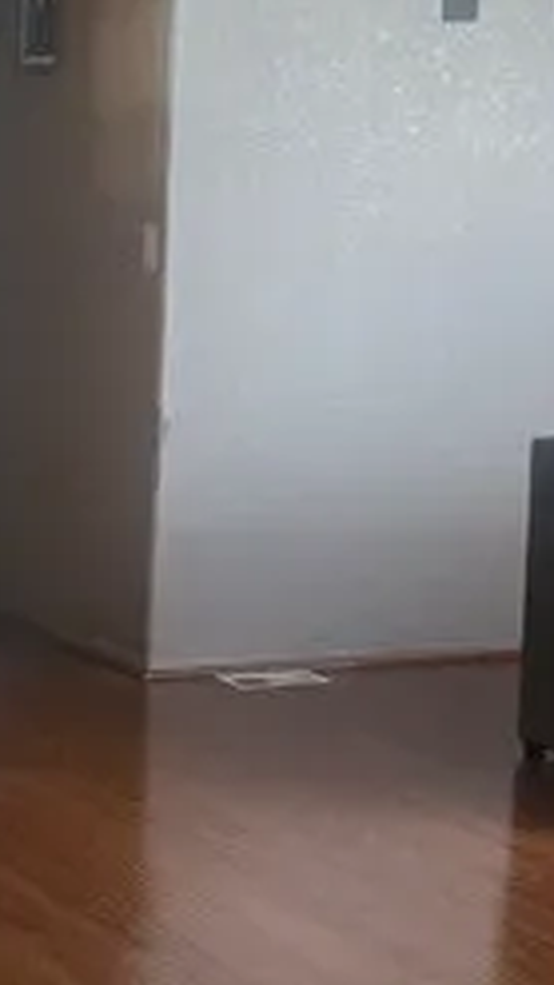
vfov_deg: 20.4
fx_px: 2715
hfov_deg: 11.6
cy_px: 698
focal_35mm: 104
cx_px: 24
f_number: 1.8
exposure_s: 1/60
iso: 800
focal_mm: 5.4
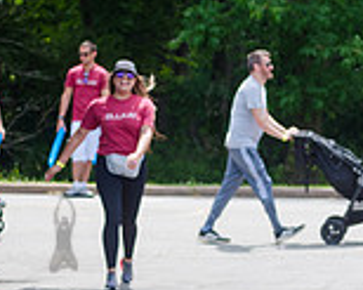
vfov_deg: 5.1
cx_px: 519
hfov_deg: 6.3
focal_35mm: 305
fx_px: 3275
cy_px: 230
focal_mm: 86
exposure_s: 1/640
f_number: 4.5
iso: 250
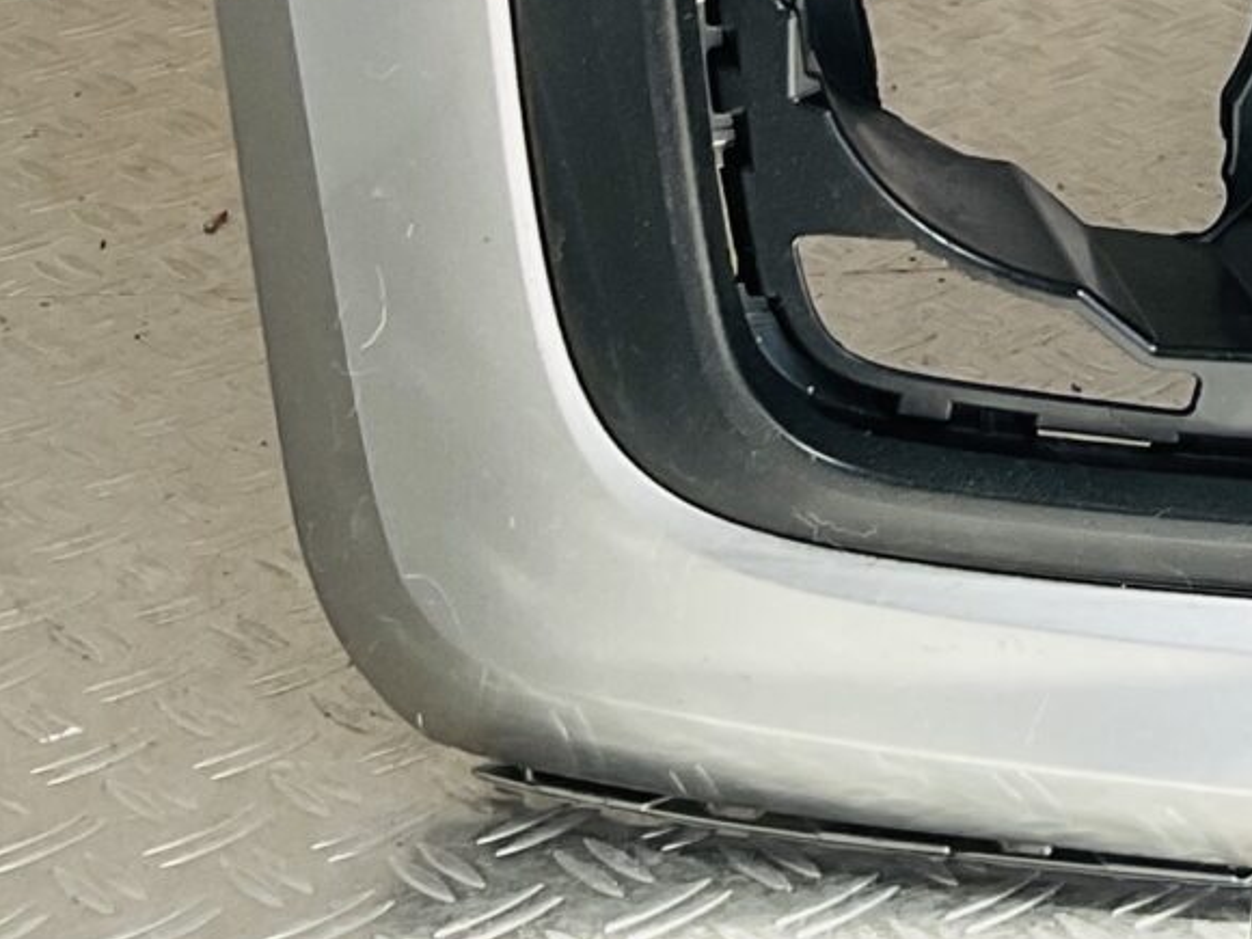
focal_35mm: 128
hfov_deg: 13.8
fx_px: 4630
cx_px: 2241
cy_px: -861
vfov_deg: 10.7
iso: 16
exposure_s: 1/415
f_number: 1.8
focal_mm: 3
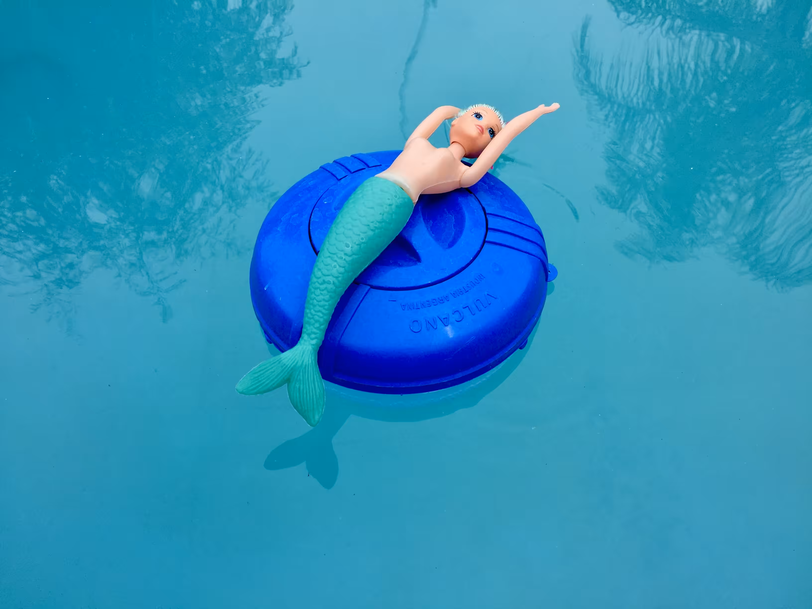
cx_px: 406
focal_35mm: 29
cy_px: 304
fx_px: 680
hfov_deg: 61.7
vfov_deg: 48.2
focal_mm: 4.15
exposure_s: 1/1647
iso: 32
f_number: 2.2
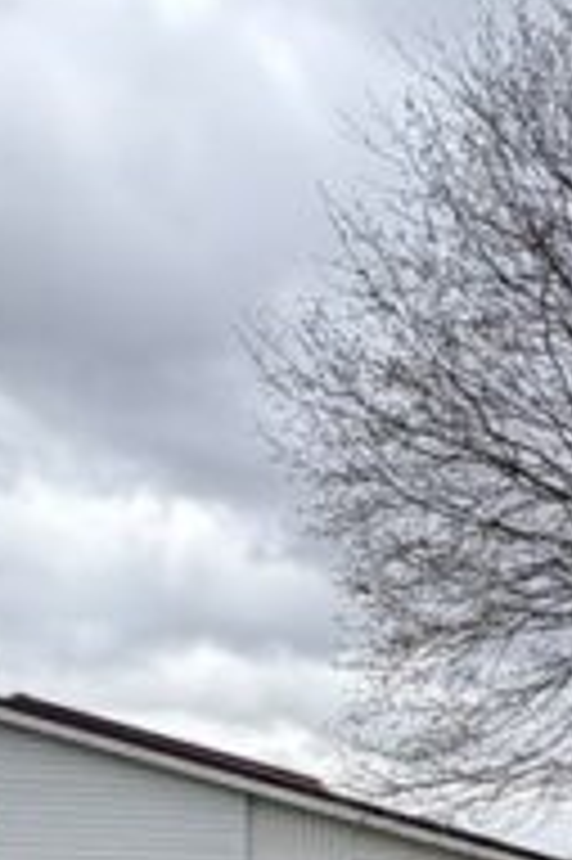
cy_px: 1027
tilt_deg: -4.3
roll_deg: -2.1
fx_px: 1456
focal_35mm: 61
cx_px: 833
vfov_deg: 28.7
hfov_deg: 19.6
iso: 64
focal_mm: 2.22
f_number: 2.2
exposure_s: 1/749
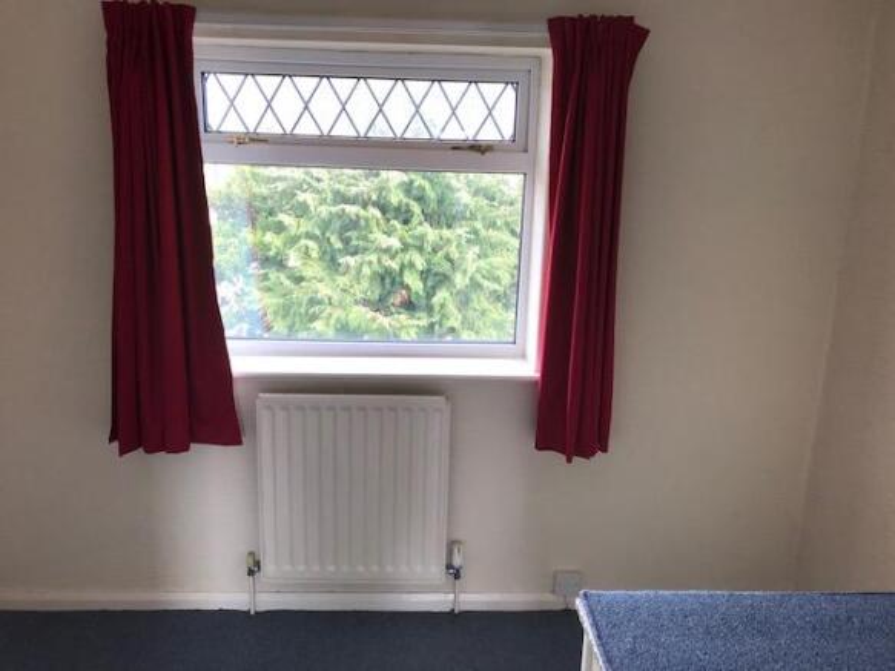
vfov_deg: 49.7
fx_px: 724
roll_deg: -0.8
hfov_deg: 63.5
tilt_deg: -14.3
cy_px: 336
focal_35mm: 28
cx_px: 448
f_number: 1.8
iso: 40
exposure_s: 1/100
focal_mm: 3.99
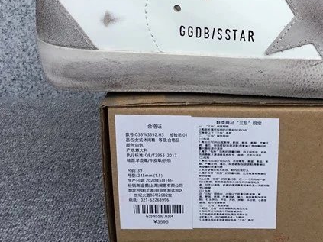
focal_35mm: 66
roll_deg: -0.5
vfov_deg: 22.1
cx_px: 269
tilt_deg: -19.2
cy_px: 69
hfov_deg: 28.6
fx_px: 616
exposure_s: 1/450
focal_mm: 3.3
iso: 25
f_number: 2.4
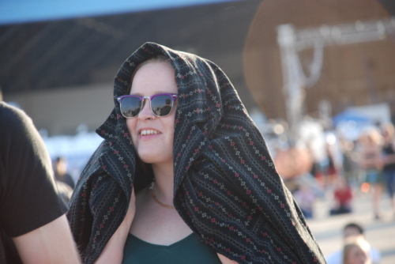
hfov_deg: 10.2
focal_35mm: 202
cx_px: 198
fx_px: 2223
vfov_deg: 6.8
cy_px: 132
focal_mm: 135
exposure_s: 1/125
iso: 360
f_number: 5.6
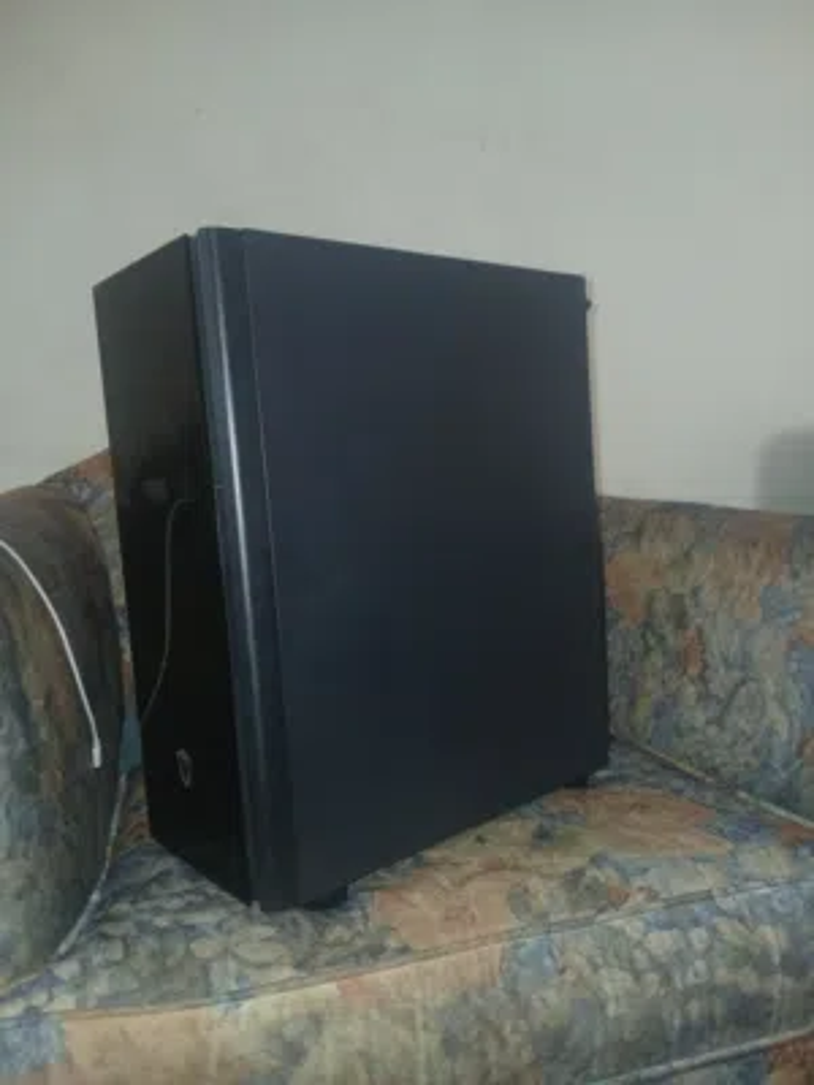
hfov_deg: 53.1
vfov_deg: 67.3
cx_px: 407
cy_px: 542
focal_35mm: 26
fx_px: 815
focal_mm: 3.98
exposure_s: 1/33.3
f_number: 1.8
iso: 250
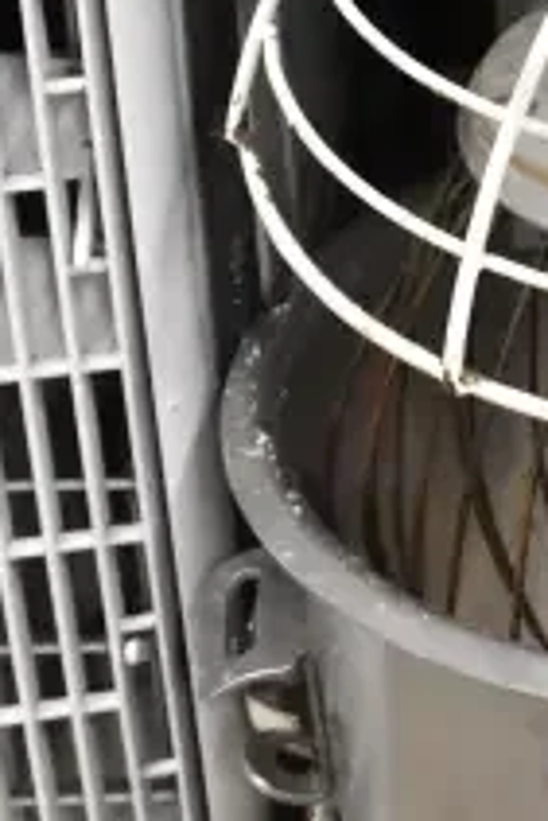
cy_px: -60
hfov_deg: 10.1
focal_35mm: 130
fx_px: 2963
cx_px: 948
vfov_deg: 15.4
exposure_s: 1/80
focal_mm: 20
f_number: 4.5
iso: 6400
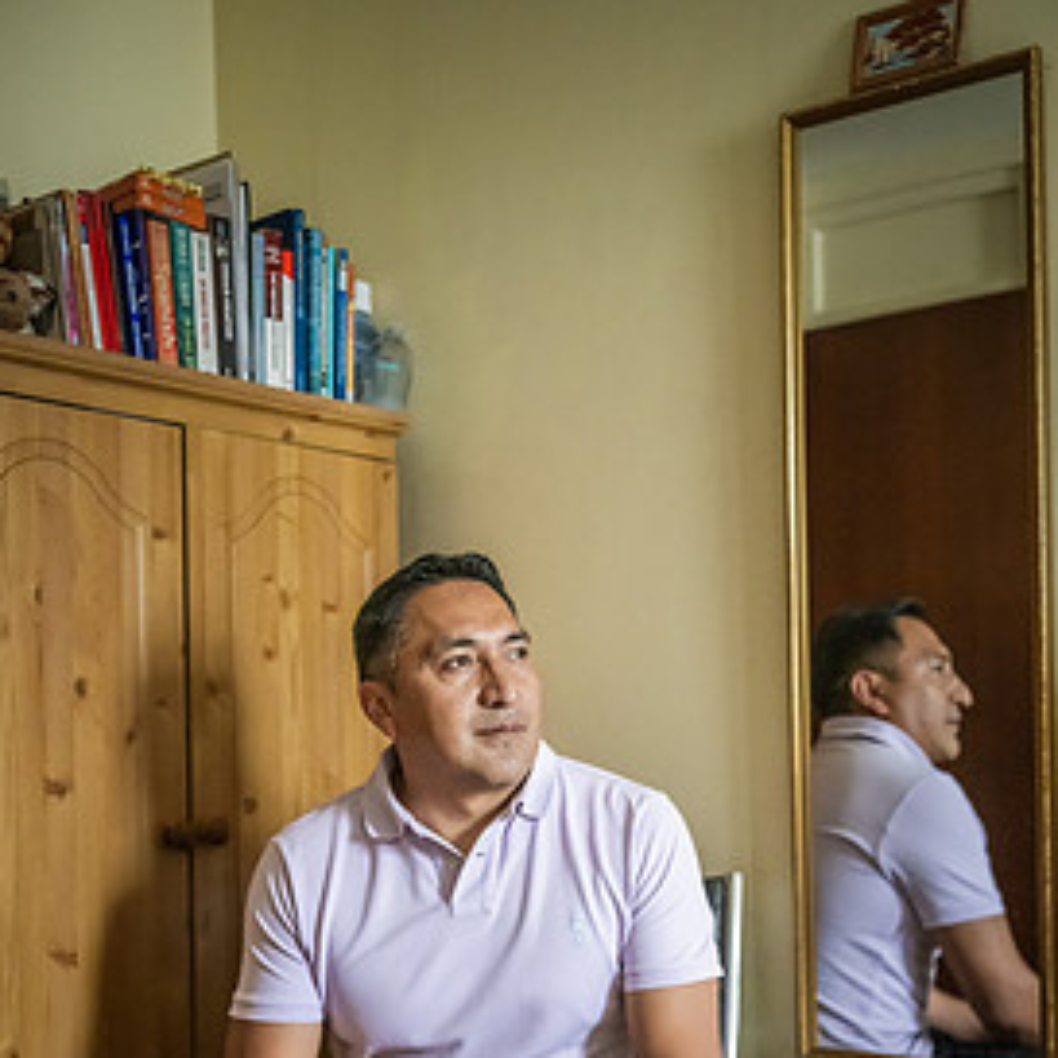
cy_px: 791
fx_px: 1694
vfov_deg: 34.0
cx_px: 543
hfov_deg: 34.7
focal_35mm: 49
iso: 10000
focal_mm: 35
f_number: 2
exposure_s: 1/2000
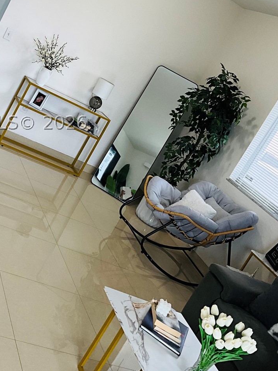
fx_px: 525
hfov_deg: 29.1
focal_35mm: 49
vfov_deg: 38.5
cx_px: 64
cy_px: 123
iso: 80
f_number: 1.8
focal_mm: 3
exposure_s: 1/60
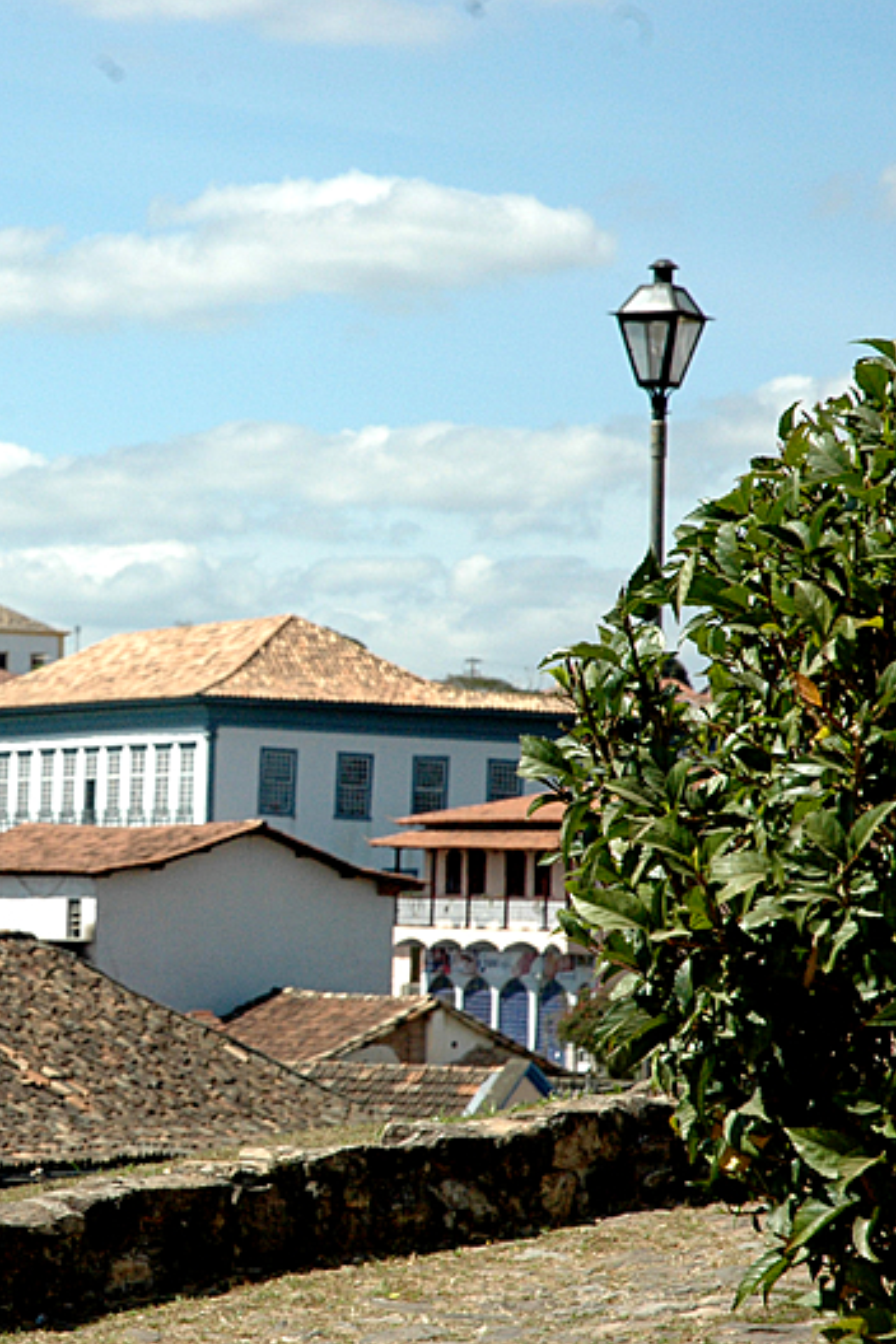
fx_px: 5936
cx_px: 66
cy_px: 672
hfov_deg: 8.6
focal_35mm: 159
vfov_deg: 12.9
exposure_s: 1/640
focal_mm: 70
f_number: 13
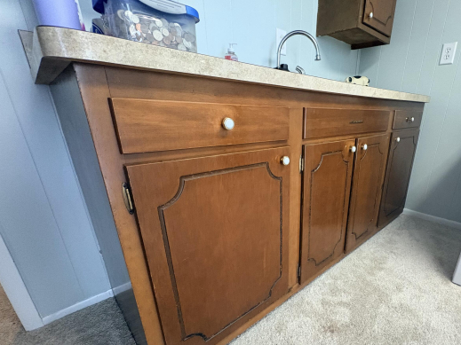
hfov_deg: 86.0
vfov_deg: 71.1
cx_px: 289
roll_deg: -0.6
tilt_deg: -20.7
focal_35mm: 18
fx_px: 240
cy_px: 201
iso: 640
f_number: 2.2
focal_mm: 2.22
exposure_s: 1/60
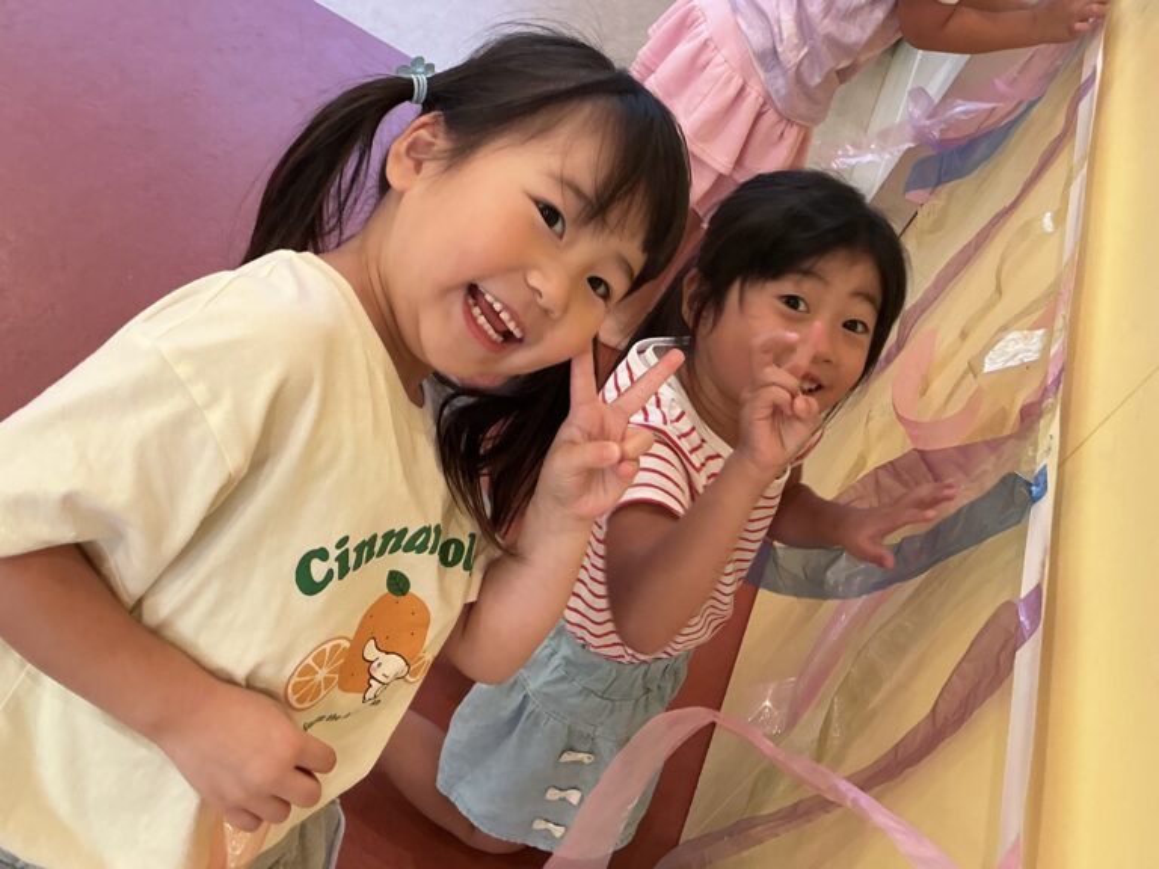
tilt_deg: -39.3
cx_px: 580
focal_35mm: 29
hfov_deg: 61.7
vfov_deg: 48.2
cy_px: 434
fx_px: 971
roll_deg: -31.3
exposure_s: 1/60
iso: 64
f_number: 1.8
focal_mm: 3
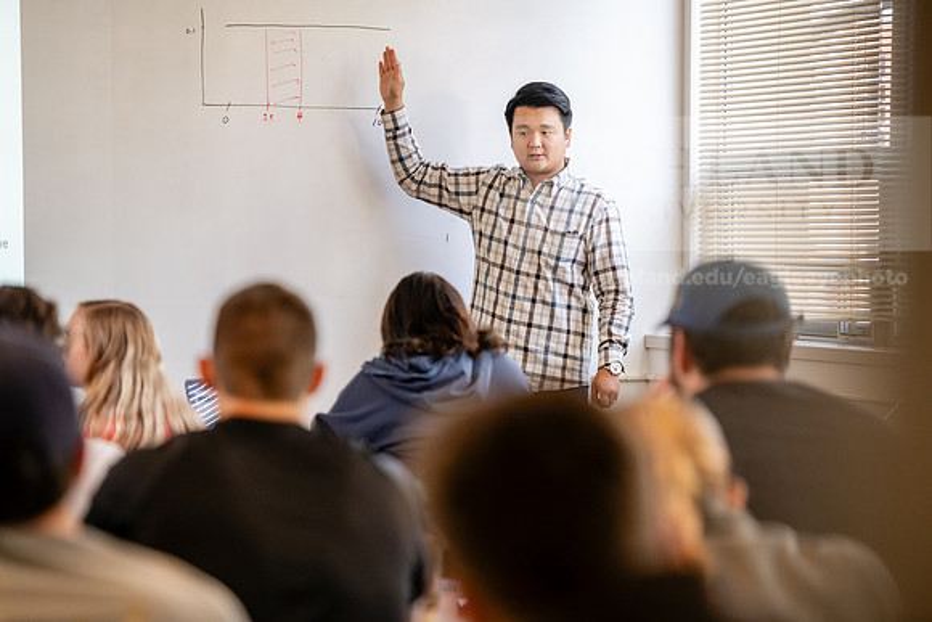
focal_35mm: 145
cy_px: 311
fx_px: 3755
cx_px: 466
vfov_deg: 9.5
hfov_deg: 14.2
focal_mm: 145
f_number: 3.5
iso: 1600
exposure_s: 1/200
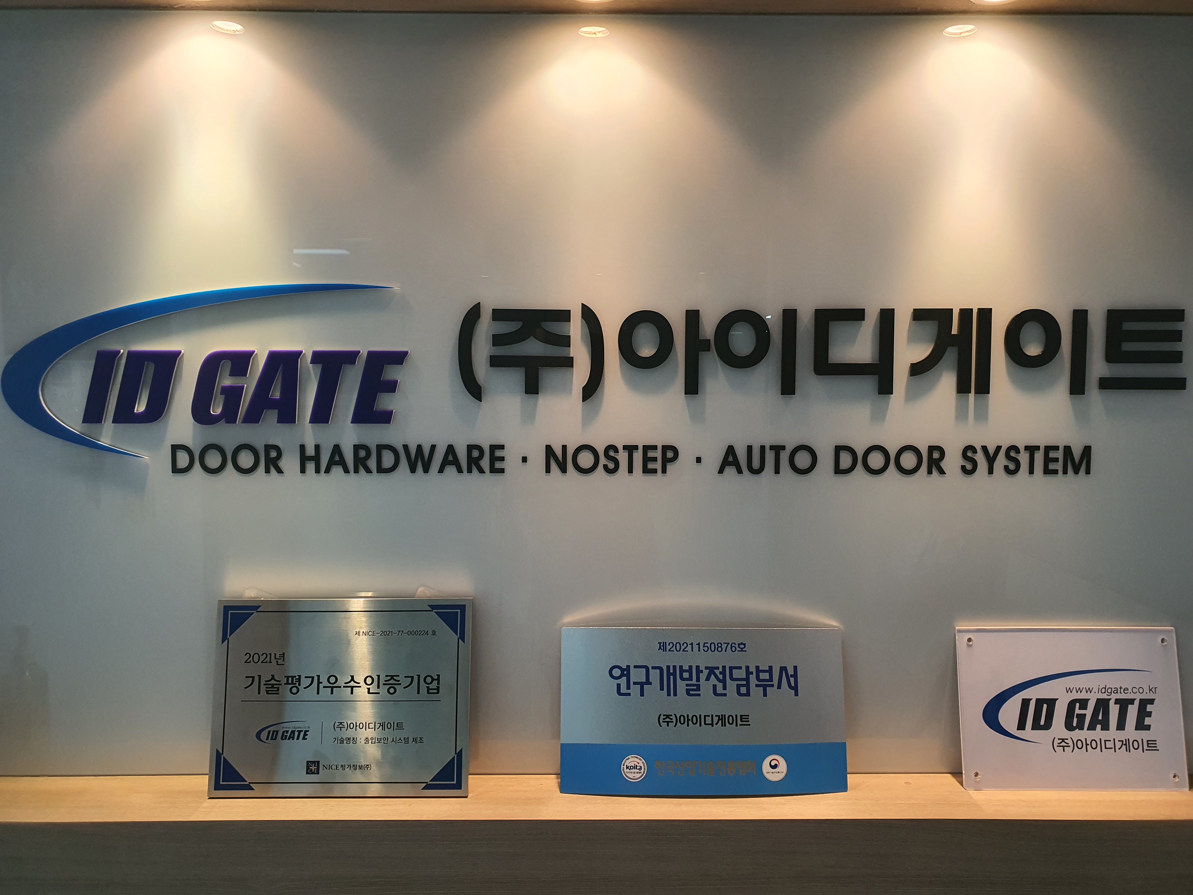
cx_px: 596
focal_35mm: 26
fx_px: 896
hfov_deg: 67.3
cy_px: 448
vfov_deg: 53.1
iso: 200
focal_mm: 4.3
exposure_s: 1/60
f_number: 2.4
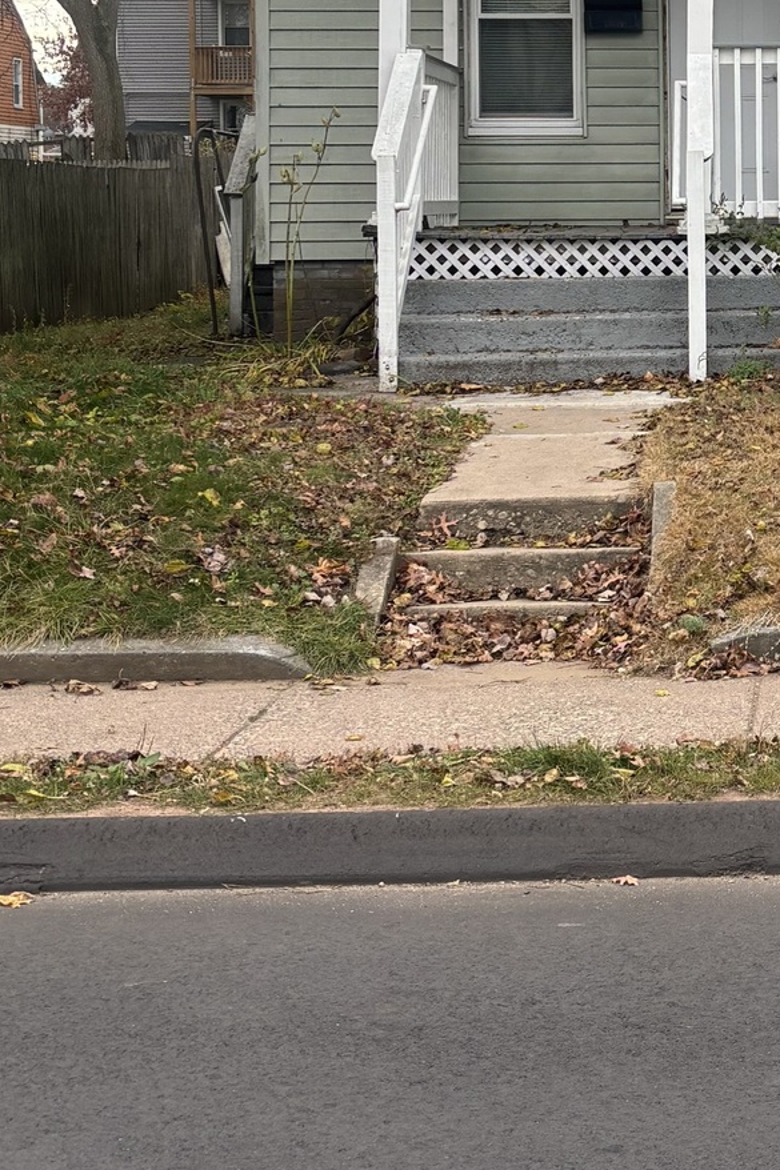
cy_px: 215
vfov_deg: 27.8
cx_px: 841
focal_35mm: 71
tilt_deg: -1.0
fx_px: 2308
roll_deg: -0.6
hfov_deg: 18.5
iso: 50
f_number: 1.6
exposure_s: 1/178
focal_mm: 5.96
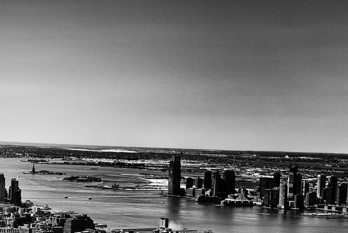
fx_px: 890
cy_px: 177
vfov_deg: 14.8
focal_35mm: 92
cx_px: 107
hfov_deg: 22.0
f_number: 4
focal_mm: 46
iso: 64
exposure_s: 1/640
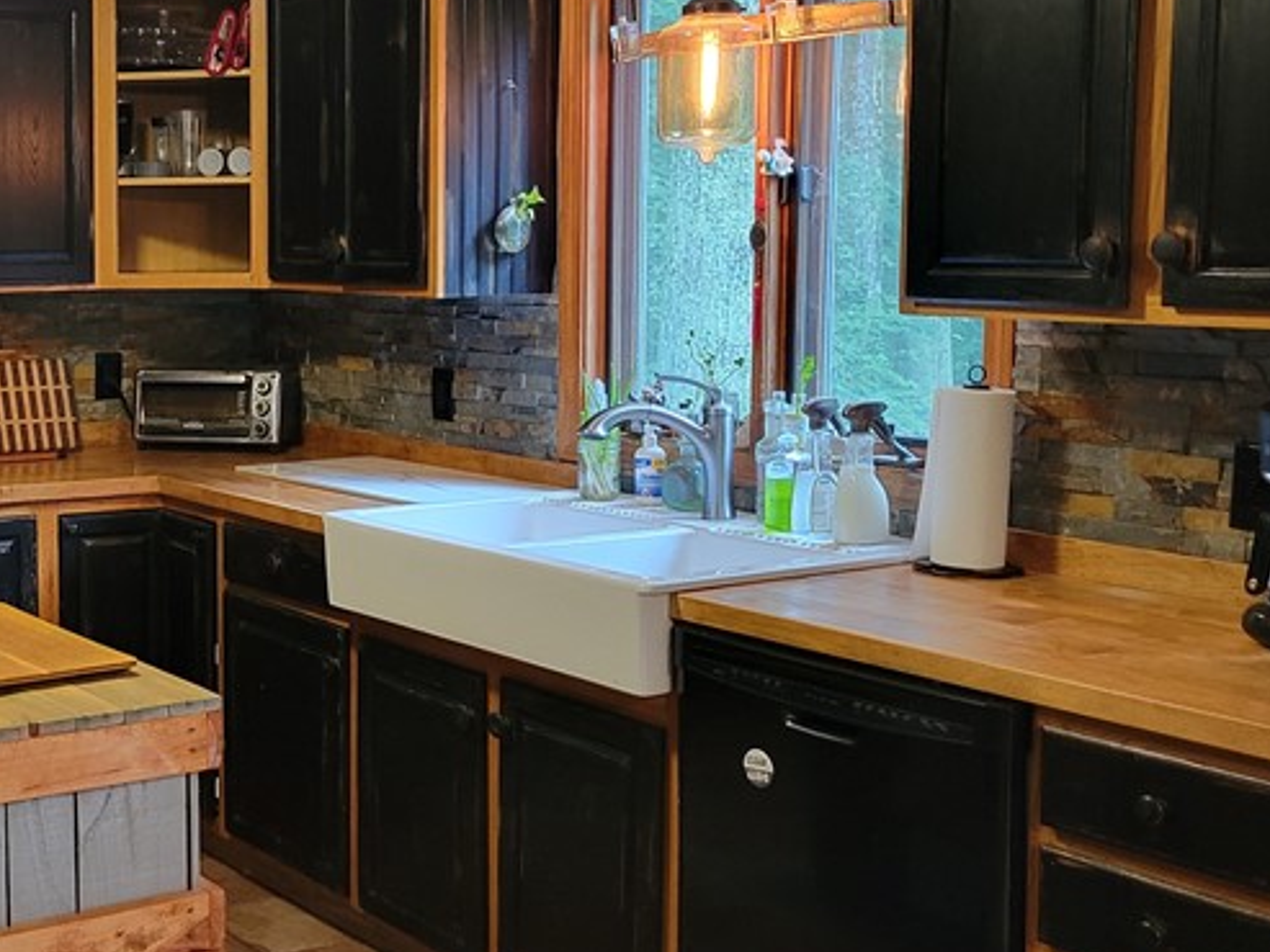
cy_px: 453
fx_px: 1982
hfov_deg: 33.6
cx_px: 116
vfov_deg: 27.0
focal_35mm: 54
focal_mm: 5.4
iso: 500
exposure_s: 1/40
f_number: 1.8
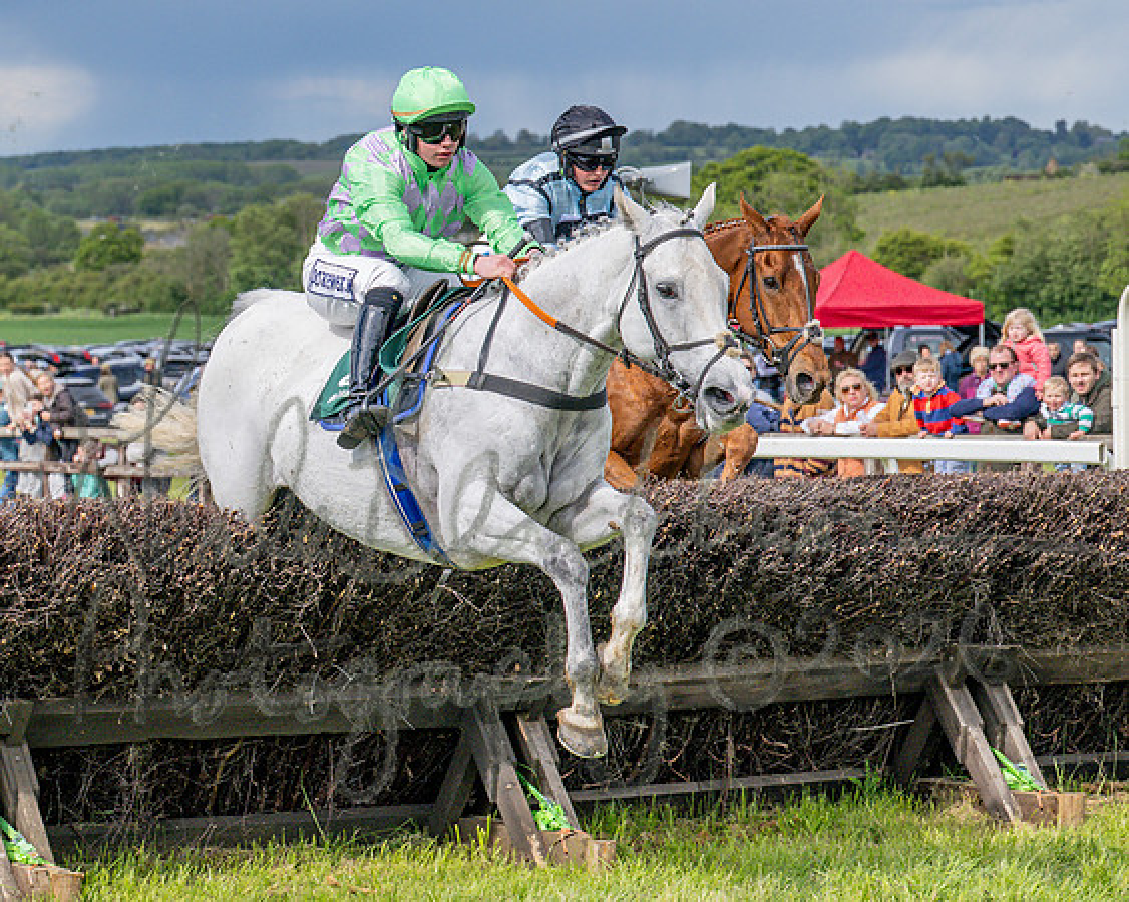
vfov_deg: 11.7
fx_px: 4408
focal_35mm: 132
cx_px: 389
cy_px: 262
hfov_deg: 14.6
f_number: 5
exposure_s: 1/2500
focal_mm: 70
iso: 400
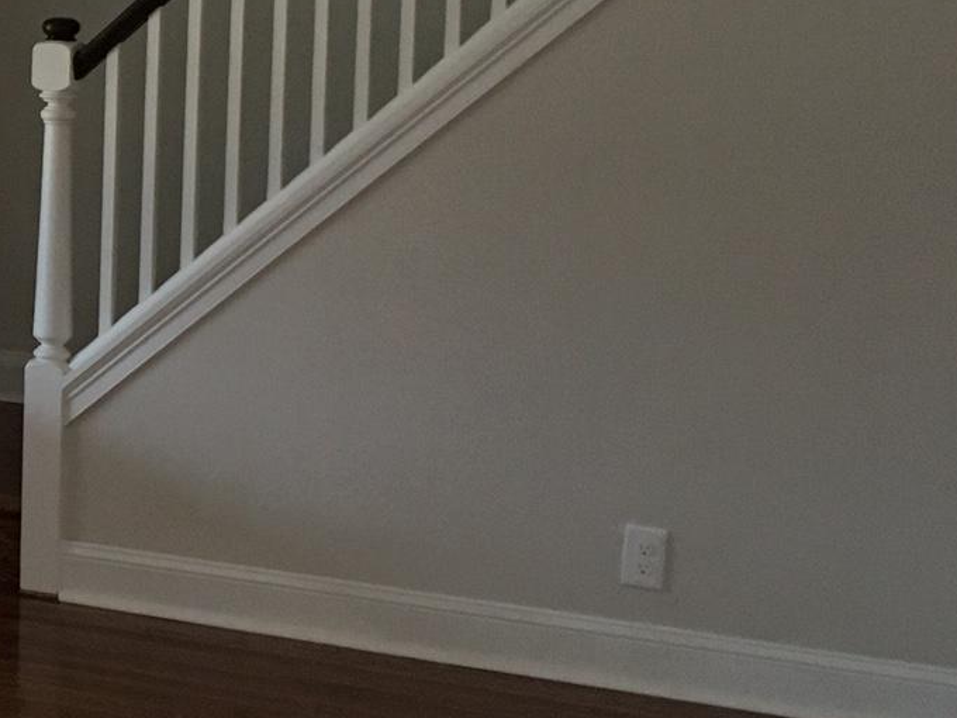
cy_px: 262
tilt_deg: -8.9
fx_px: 2378
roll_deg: +0.8
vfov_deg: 17.1
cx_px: -215
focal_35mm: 86
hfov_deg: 21.1
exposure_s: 1/24
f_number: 2.2
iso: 200
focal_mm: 4.15
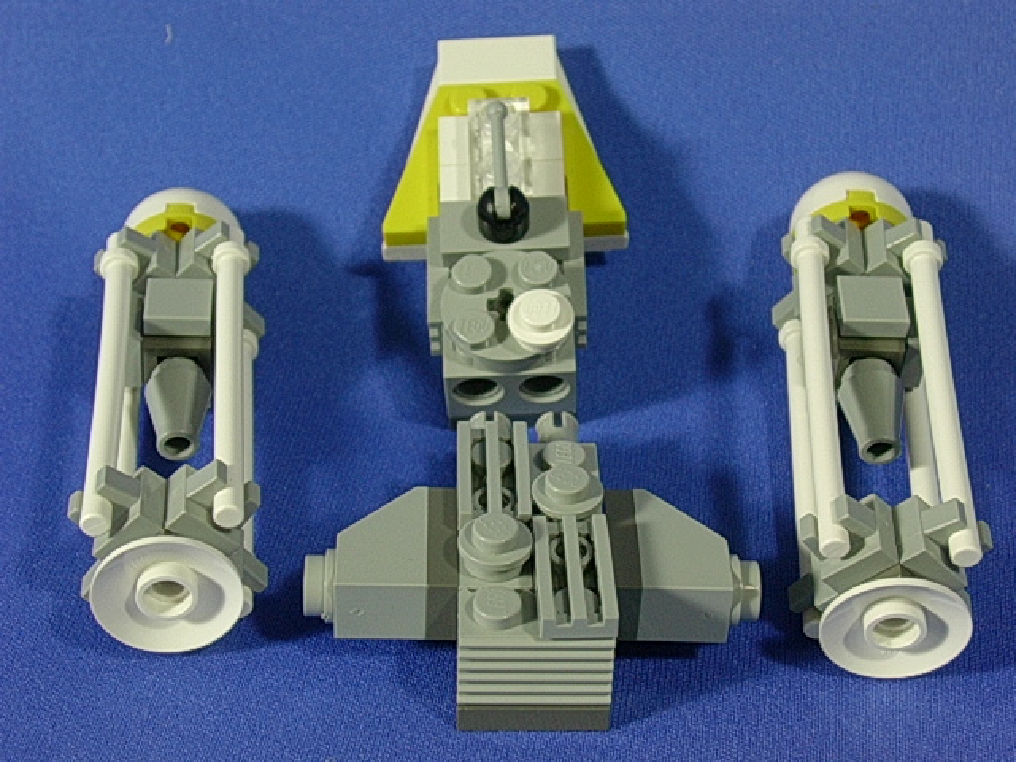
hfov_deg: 29.0
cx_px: 508
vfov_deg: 21.9
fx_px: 1966
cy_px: 381
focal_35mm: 67
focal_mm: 10.2
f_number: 3.6
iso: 70
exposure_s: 1/11.6
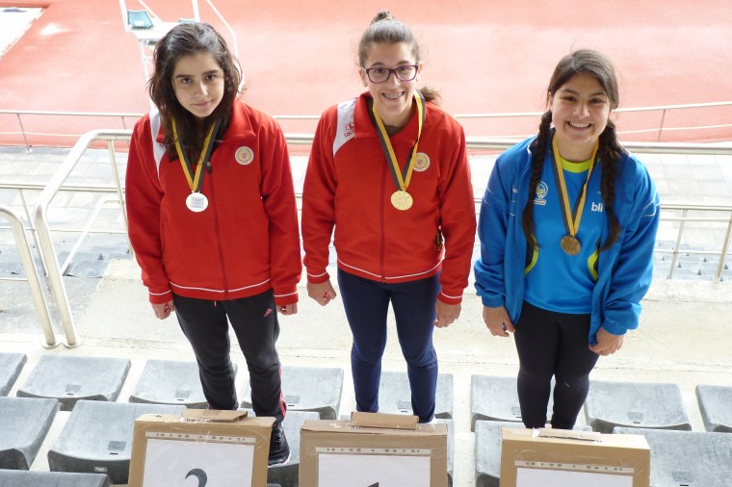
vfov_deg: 29.2
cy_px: 272
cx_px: 380
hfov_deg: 42.8
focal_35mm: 46
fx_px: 935
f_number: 3
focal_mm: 7.4
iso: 125
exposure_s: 1/30
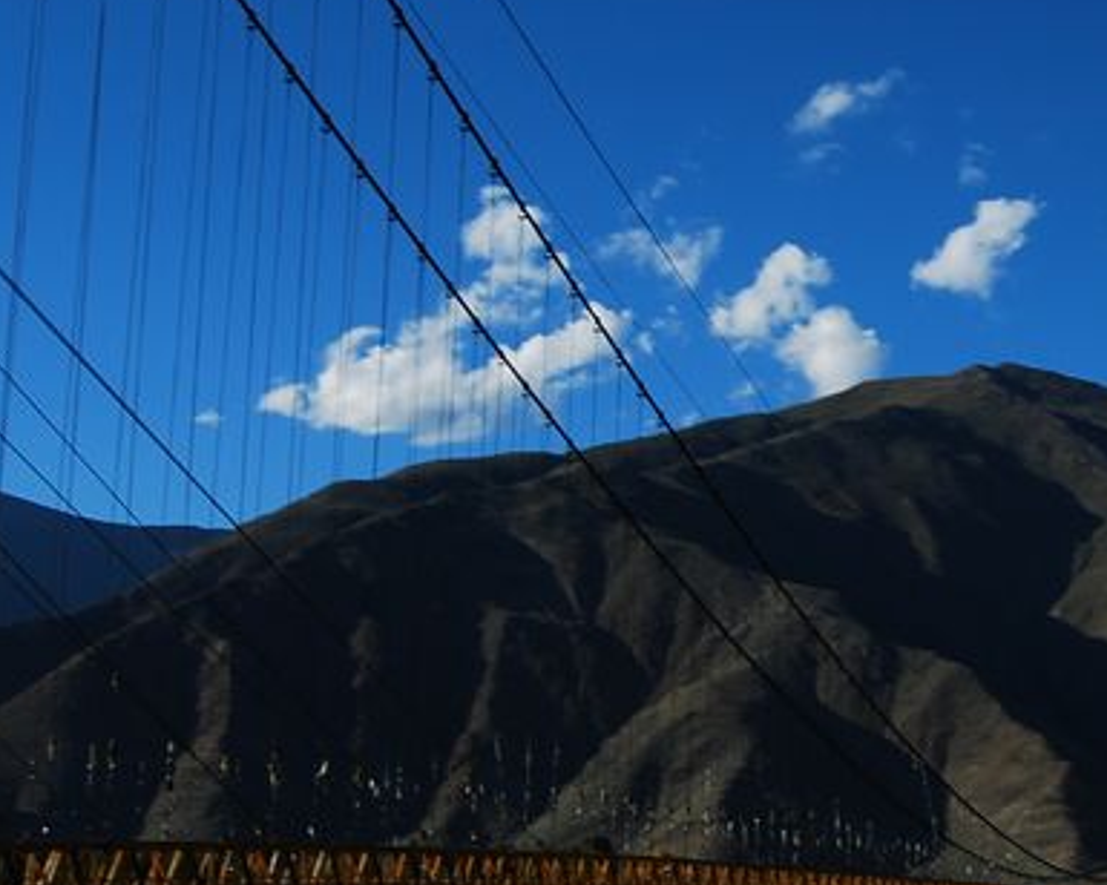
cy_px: 346
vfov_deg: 17.8
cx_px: 1047
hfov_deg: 21.5
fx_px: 2826
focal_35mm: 86
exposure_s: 1/160
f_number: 11
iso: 100
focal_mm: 23
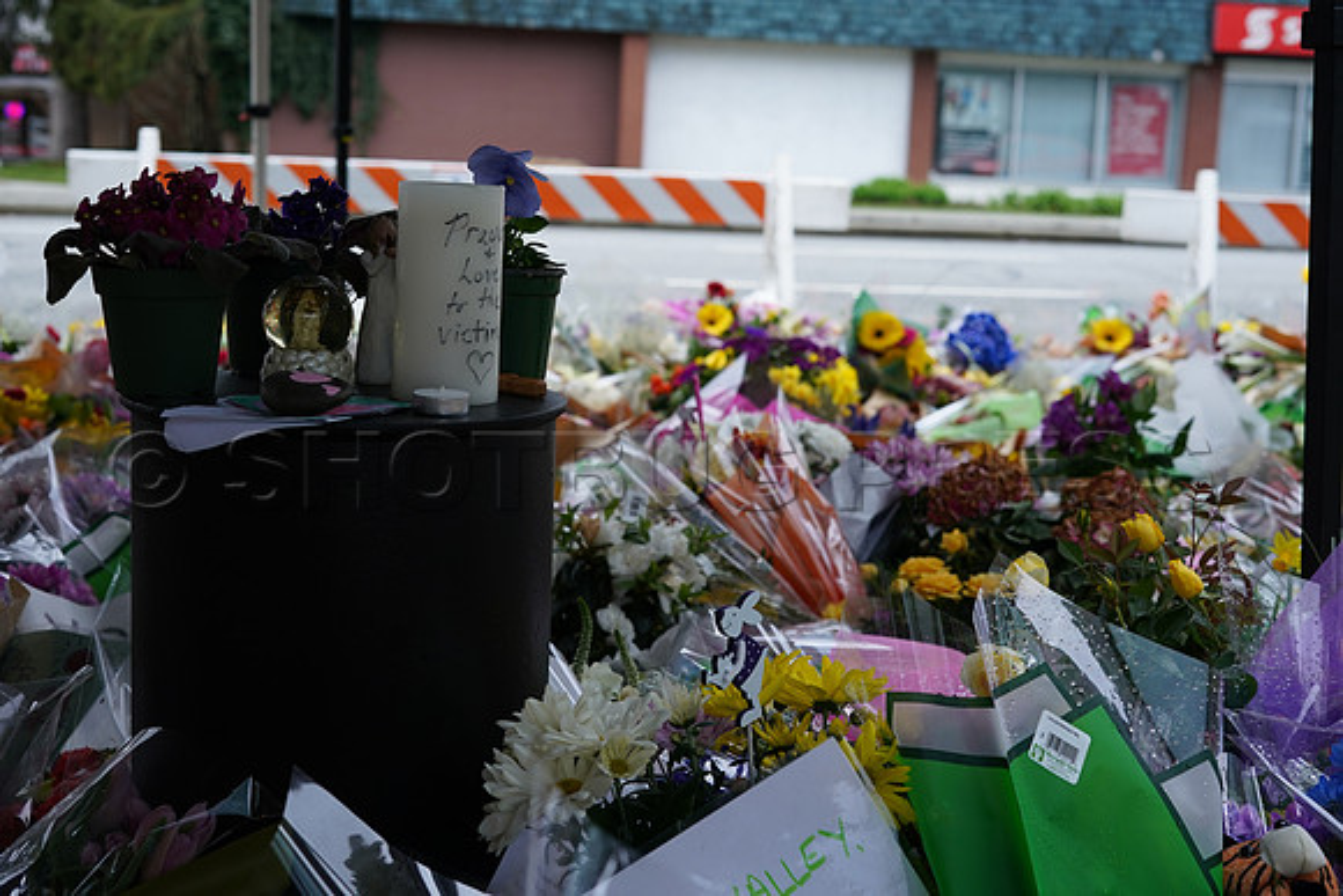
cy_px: 448
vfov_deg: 27.0
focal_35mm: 50
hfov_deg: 39.6
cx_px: 672
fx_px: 1866
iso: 640
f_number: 5.6
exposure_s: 1/125
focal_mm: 50
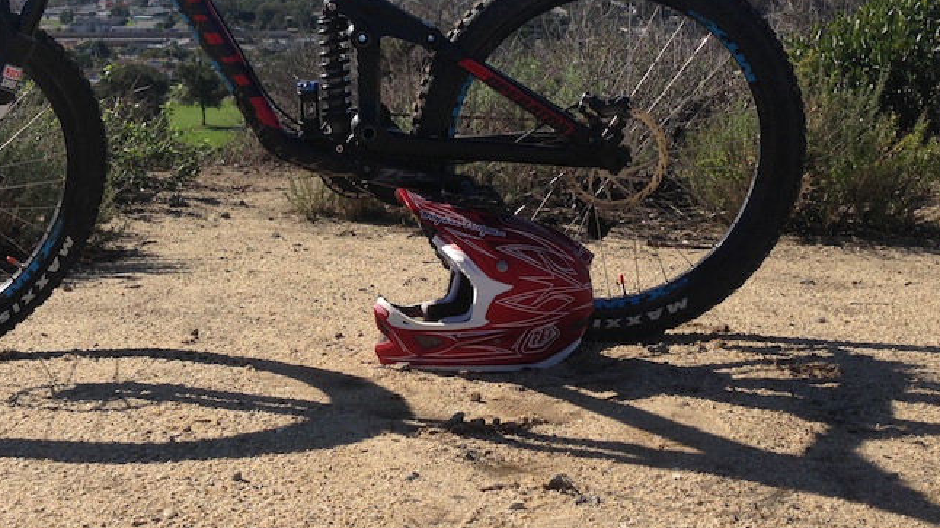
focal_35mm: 57
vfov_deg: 20.9
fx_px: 1420
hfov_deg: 36.1
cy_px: 119
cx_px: 287
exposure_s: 1/1938
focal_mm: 4.12
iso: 50
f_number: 2.4
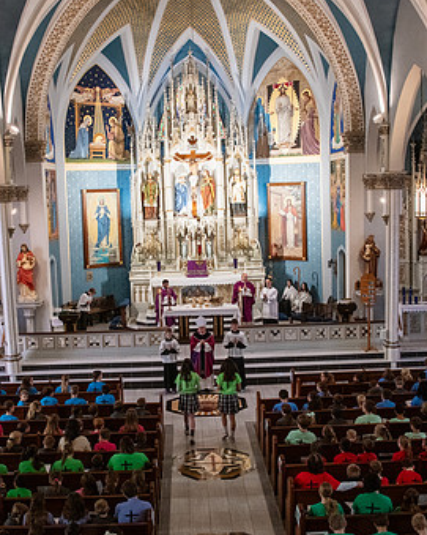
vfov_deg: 41.2
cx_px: 191
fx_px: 711
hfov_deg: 33.4
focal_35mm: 45
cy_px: 274
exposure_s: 1/80
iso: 4000
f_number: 9
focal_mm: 28
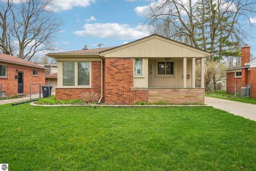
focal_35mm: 24
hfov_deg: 73.8
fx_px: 171
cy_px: 86
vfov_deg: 53.1
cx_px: 128
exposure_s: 1/45
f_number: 8
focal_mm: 16
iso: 100
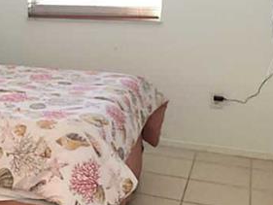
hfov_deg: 27.6
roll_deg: +0.3
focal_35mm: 66
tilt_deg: -10.0
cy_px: 59
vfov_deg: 22.1
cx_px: -3
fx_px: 521
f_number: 2.2
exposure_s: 1/30
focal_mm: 4.15
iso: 64
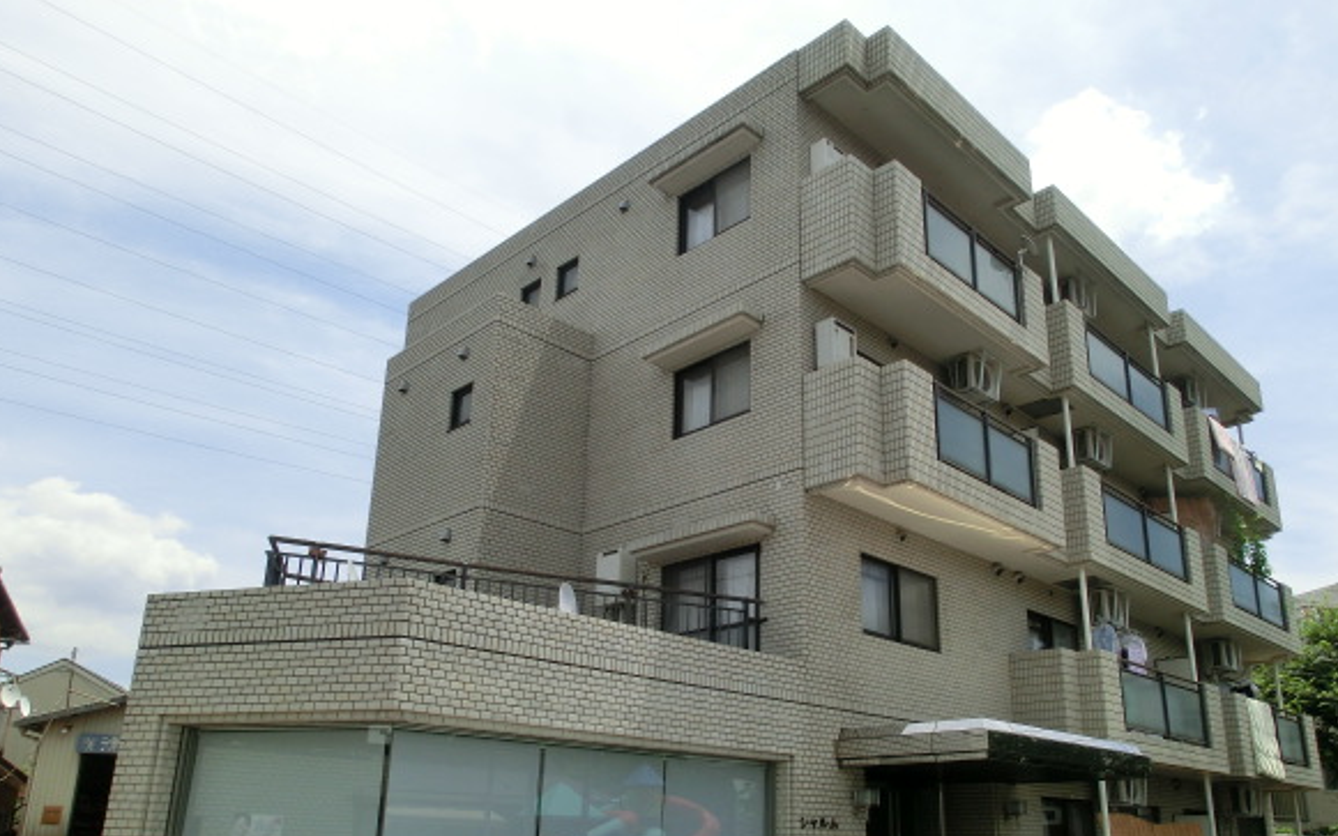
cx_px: 721
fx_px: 1021
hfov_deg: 66.4
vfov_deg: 44.1
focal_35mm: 28
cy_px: 534
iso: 100
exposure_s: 1/250
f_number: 7.9
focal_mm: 4.24
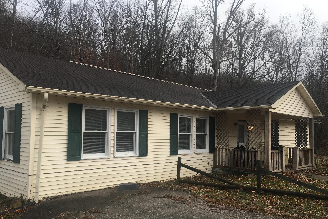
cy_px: 120
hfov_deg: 60.3
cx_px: 168
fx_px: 282
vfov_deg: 42.3
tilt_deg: +3.6
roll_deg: -1.1
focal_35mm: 31
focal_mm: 4.15
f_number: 2.2
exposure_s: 1/216
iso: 25
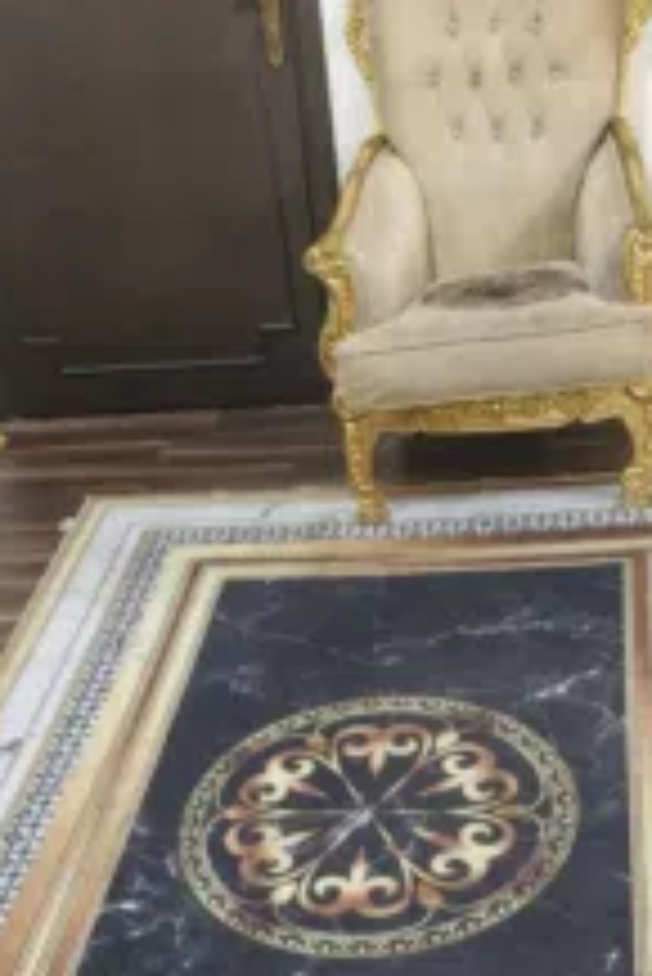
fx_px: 1193
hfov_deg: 30.6
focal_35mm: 44
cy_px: 882
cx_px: 346
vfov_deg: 41.0
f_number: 1.6
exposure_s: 1/33.3
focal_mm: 4.09
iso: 1125
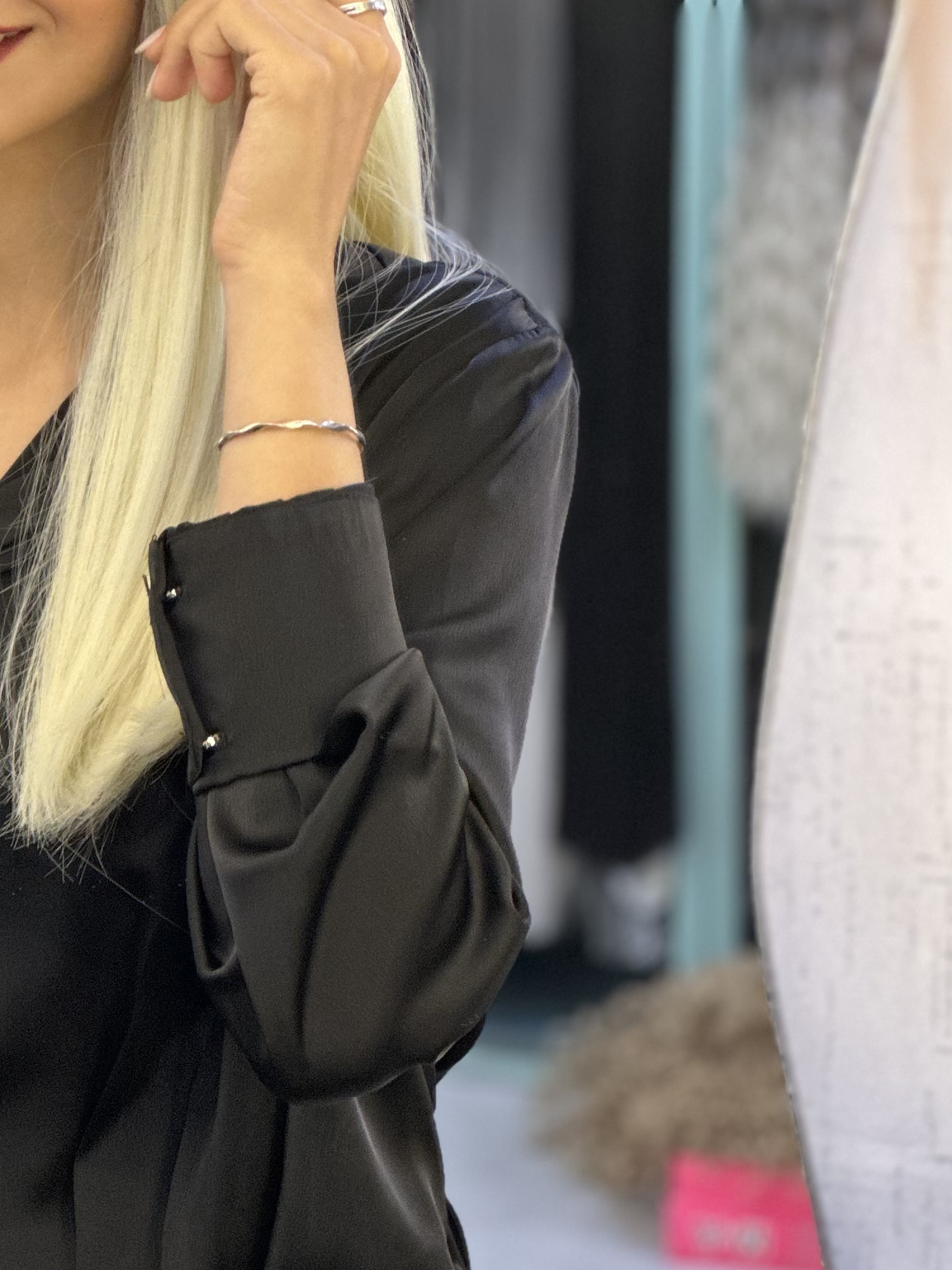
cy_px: 207
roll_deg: +0.0
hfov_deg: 9.5
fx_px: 5684
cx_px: 8
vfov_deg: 12.7
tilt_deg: -8.3
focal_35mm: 155
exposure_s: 1/33
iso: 160
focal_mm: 9
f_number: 2.8
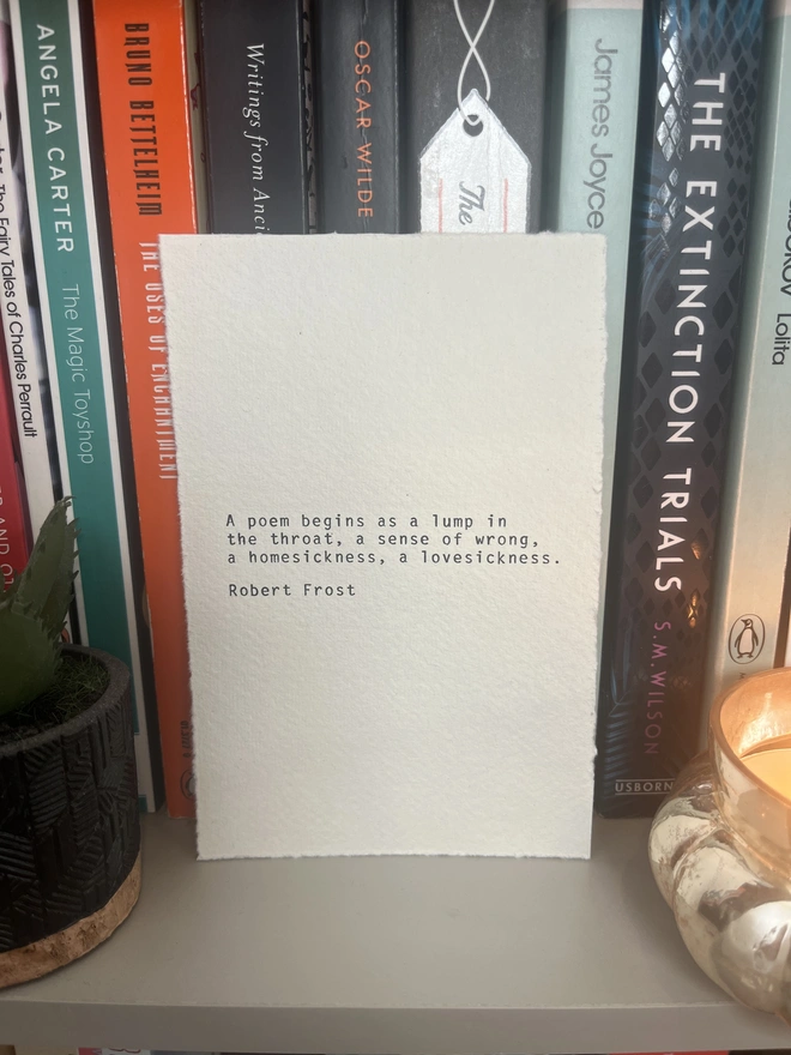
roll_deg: +1.2
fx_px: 792
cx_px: 396
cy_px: 528
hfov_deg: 53.1
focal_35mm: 26
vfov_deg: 67.3
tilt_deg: -16.5
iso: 50
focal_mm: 5.1
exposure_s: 1/122
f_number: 1.6
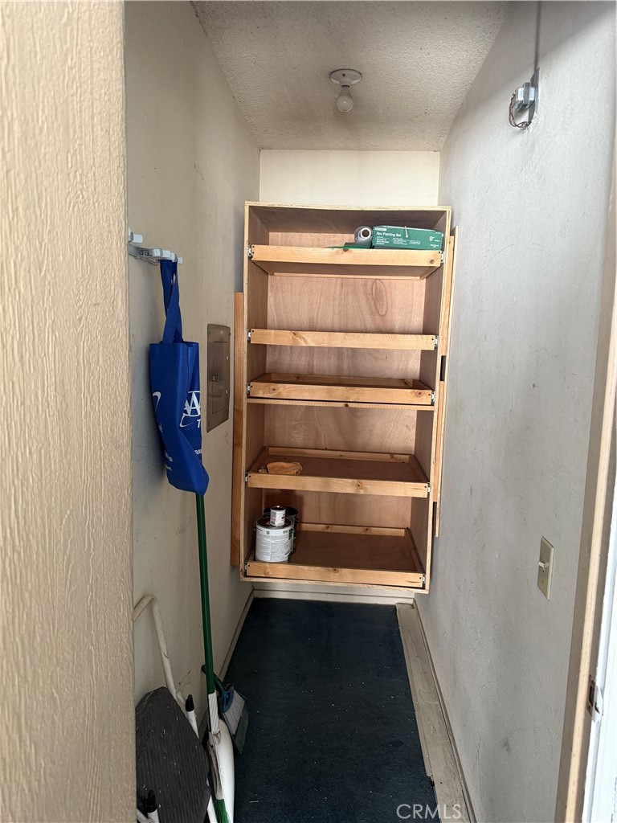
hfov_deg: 56.8
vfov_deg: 71.6
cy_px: 412
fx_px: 570
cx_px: 308
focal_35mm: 24
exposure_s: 1/60
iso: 250
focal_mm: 6.76
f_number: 1.78
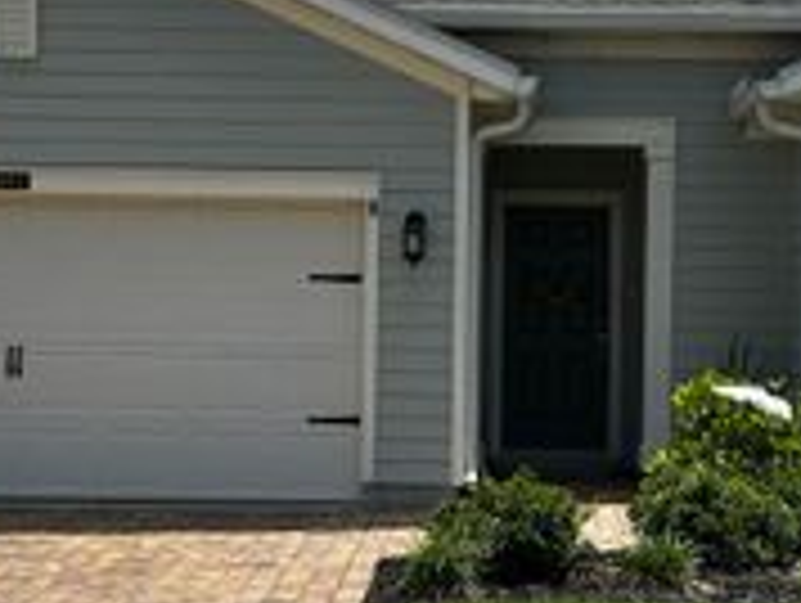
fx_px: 1691
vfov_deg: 20.2
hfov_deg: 26.6
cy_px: 313
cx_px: 486
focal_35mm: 73
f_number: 1.5
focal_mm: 5.7
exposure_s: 1/6579
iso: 50
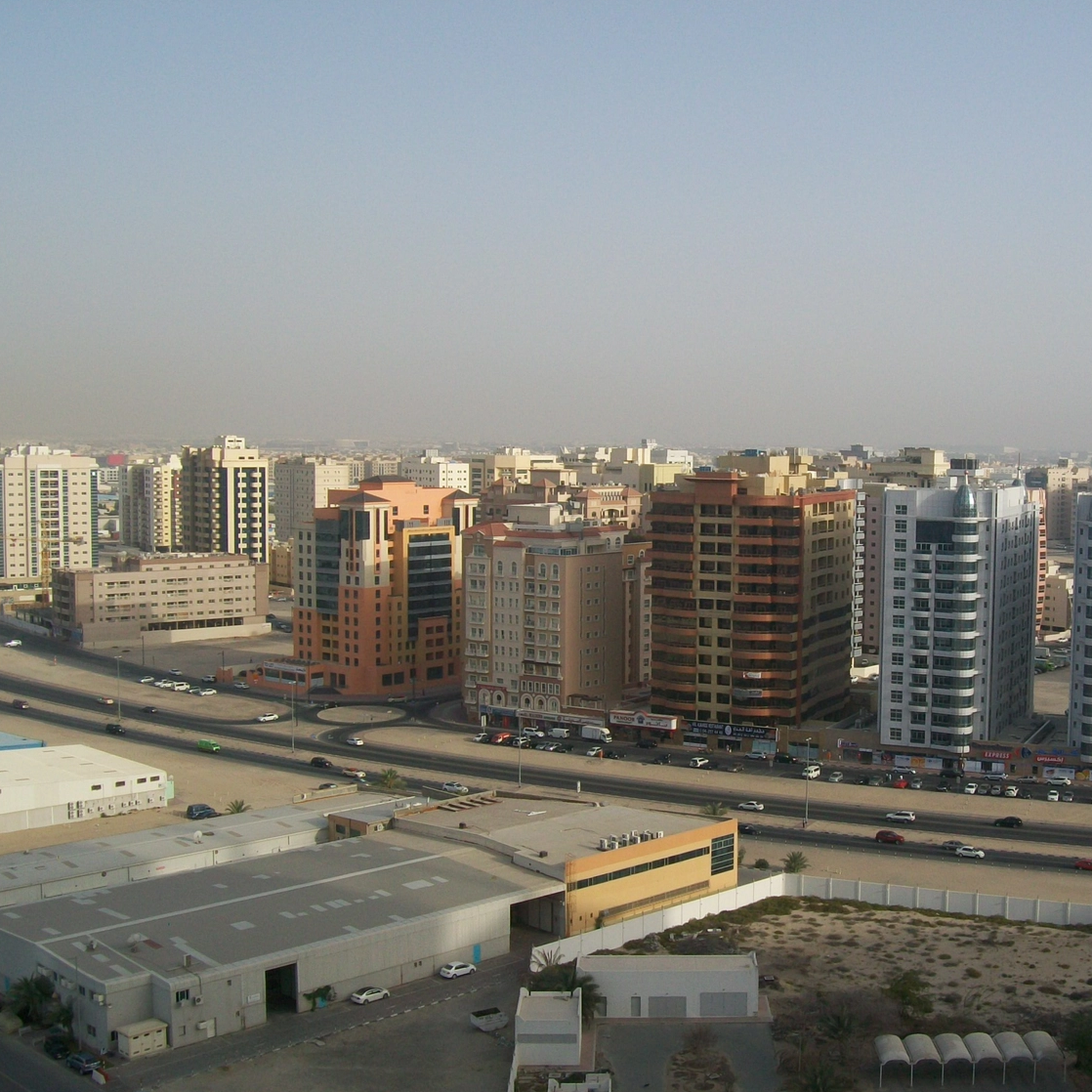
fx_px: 1535
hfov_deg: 38.7
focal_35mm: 43
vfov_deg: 39.1
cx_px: 726
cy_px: 583
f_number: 4.9
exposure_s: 1/400
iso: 64
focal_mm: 6.1
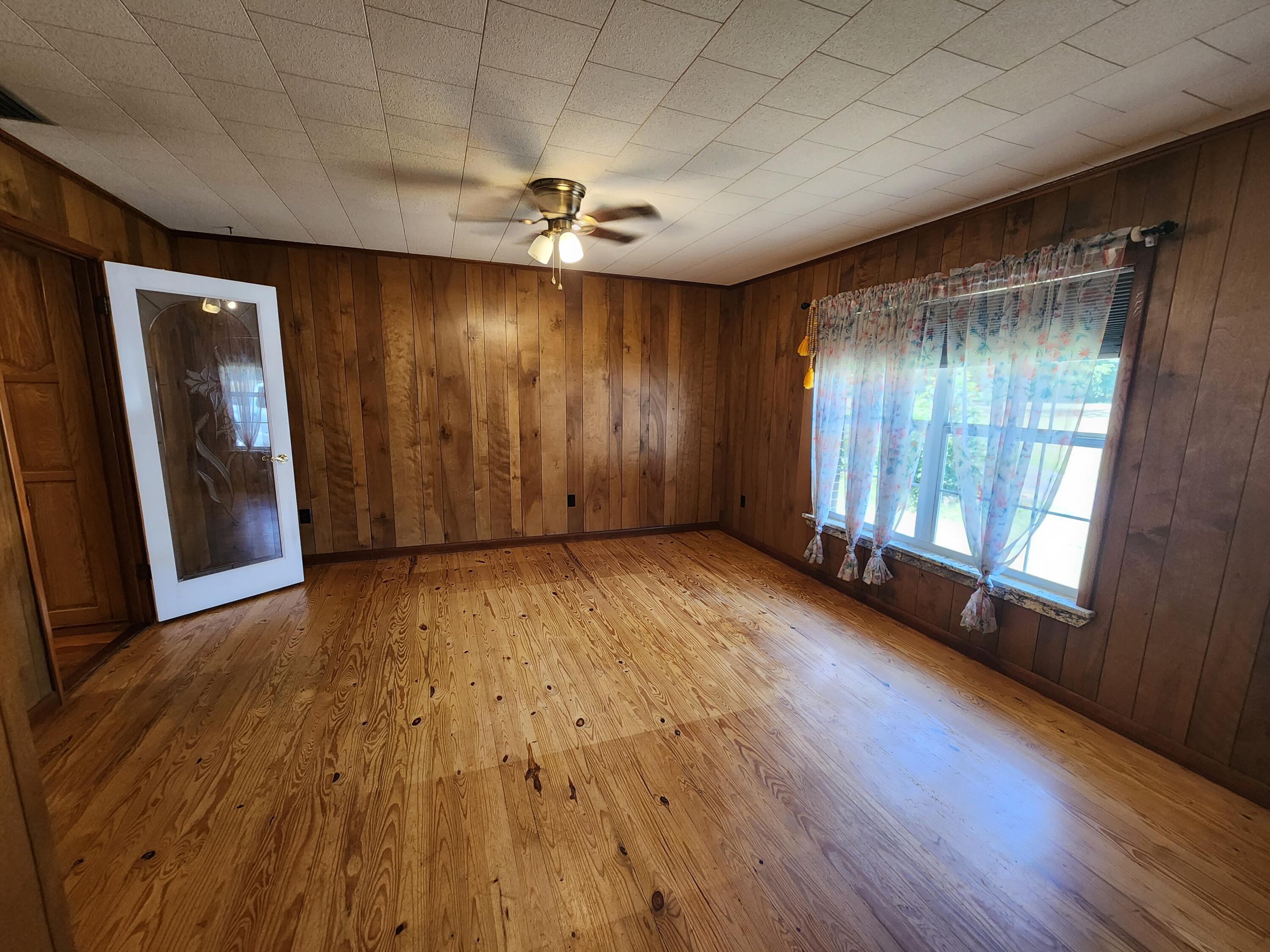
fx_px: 477
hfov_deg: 106.2
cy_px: 476
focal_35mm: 13
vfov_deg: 89.9
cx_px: 635
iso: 320
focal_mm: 2.2
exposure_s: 1/60
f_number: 2.2
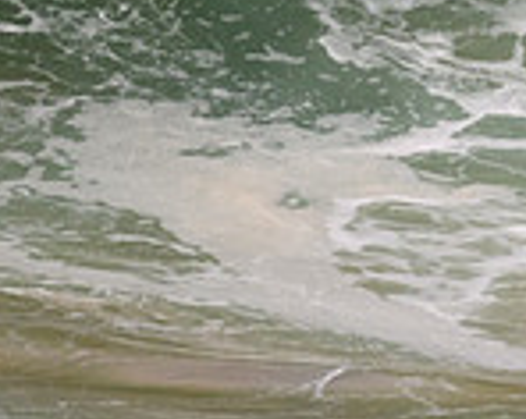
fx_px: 45848
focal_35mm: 2949
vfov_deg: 0.5
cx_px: 857
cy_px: -194
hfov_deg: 0.7
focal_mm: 800
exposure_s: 1/2000
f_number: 11
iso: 900
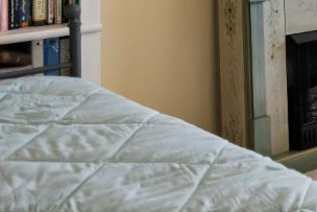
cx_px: 464
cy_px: -133
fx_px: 696
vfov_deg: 15.5
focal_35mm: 79
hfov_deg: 21.8
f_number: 9
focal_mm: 16
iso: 320
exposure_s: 1/40
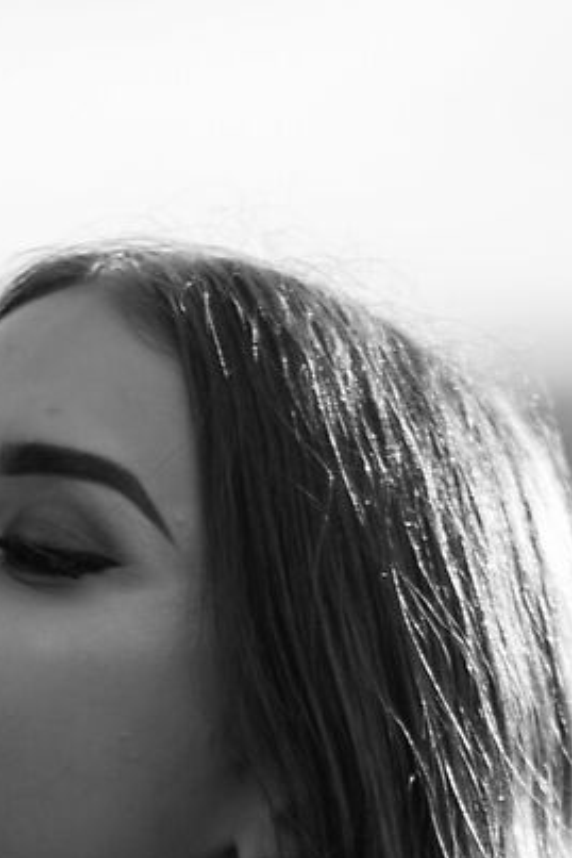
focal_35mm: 506
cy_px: 1499
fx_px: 12048
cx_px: 4
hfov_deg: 2.7
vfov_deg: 4.0
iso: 100
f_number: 1.8
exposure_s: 1/1250
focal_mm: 85
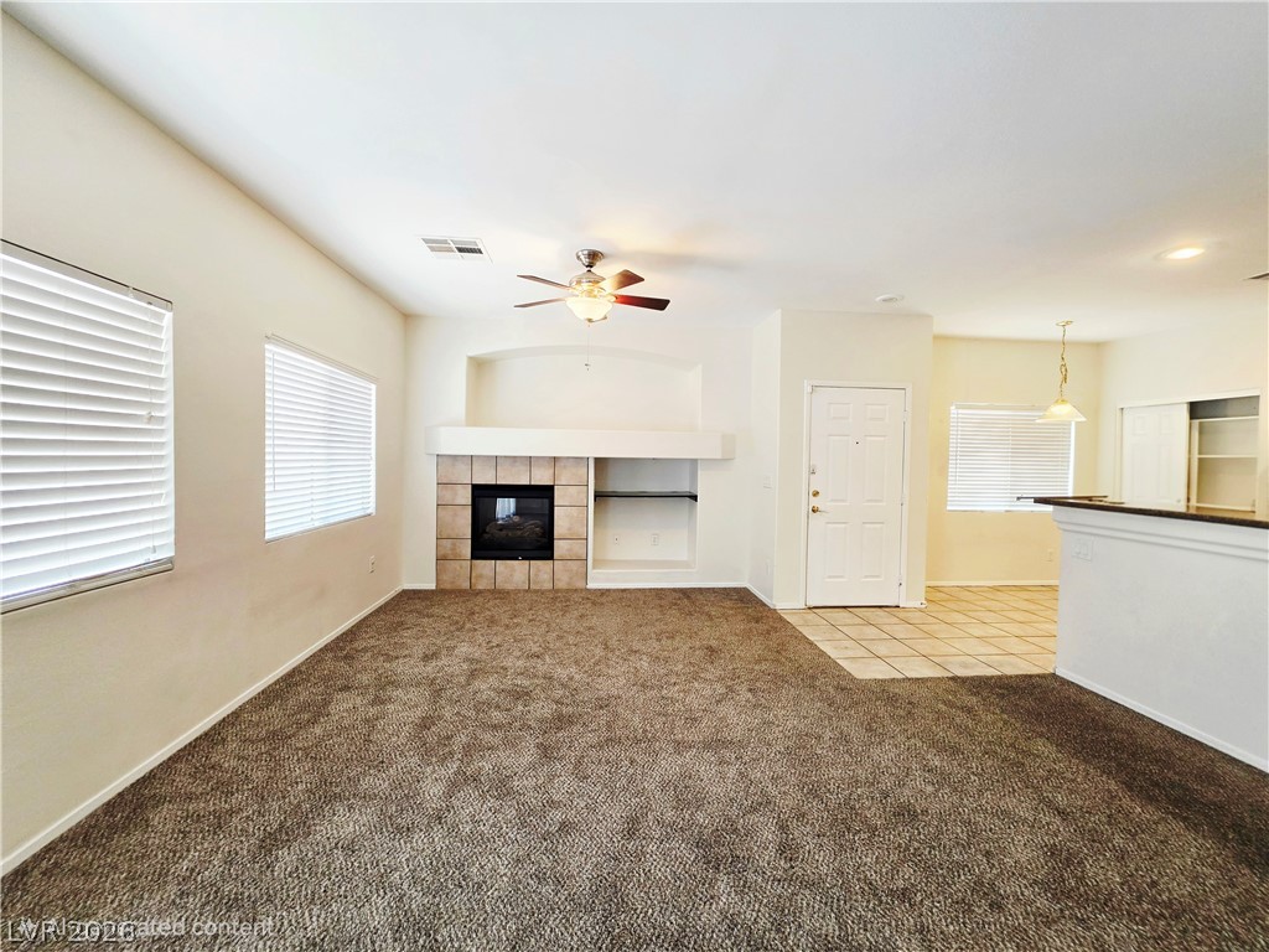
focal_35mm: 13
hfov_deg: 106.2
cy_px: 476
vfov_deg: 89.9
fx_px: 477
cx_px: 634
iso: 125
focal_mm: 2.2
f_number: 1.9
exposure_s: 1/120
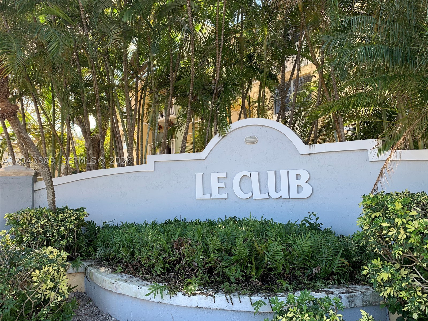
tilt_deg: +5.1
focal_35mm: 26
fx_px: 321
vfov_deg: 53.1
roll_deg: +0.8
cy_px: 160
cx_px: 214
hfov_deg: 67.3
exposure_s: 1/369
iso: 25
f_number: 1.8
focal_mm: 4.25
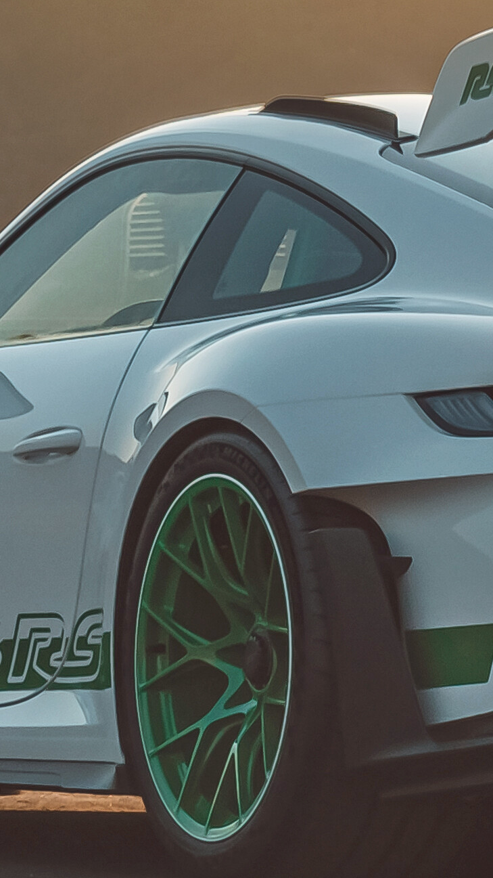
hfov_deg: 3.7
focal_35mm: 328
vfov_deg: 6.6
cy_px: 462
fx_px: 7627
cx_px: -454
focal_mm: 47
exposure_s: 1/200
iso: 160
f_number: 8
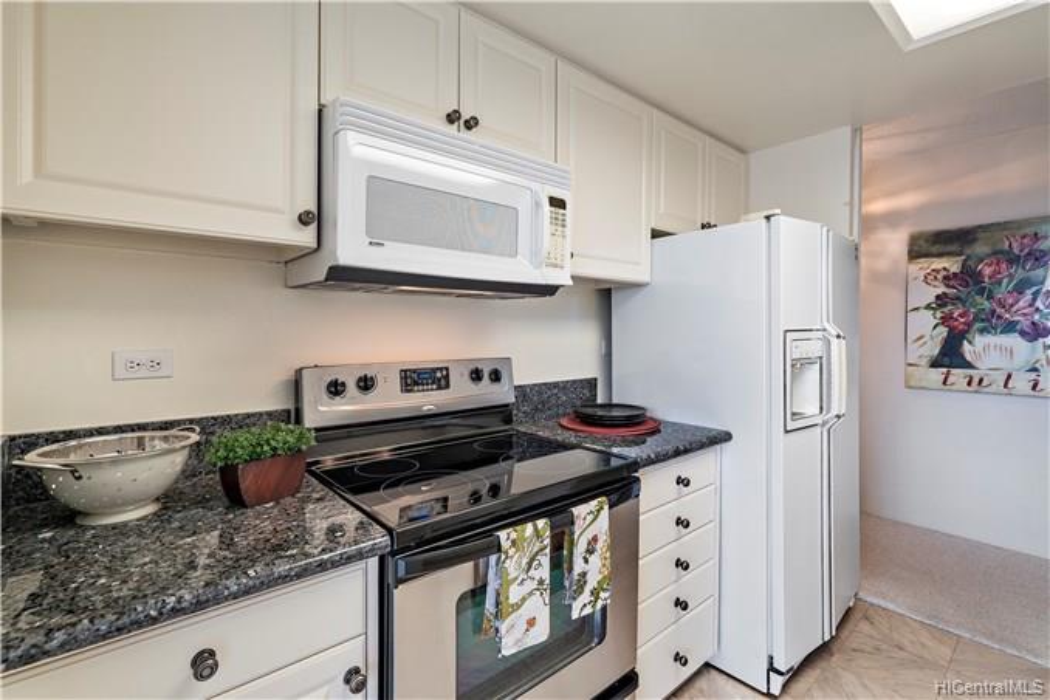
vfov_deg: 73.7
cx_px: 525
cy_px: 350
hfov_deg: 96.7
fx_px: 467
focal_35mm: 16
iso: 250
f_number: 8
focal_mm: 16
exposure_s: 1/8
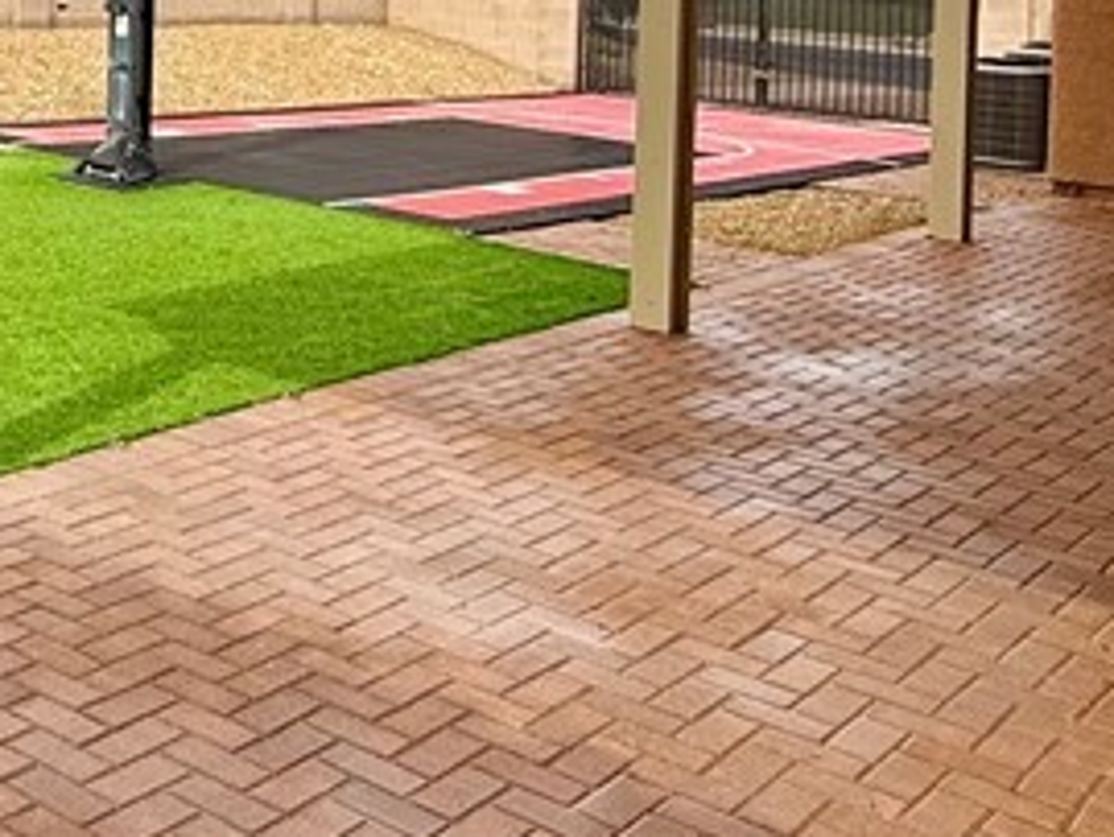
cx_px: 21
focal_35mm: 53
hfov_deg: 33.3
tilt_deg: +1.2
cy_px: -99
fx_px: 1707
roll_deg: -2.3
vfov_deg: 25.4
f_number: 2.2
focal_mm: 2.22
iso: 50
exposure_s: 1/1656
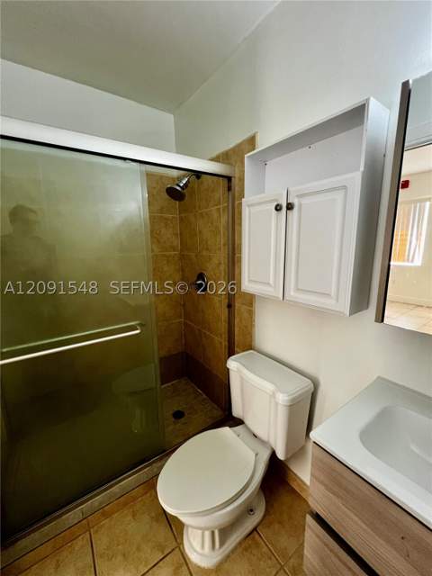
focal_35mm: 13
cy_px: 288
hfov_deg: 89.9
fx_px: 216
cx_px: 216
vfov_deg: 106.2
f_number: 1.8
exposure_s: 1/60
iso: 250
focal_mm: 1.57
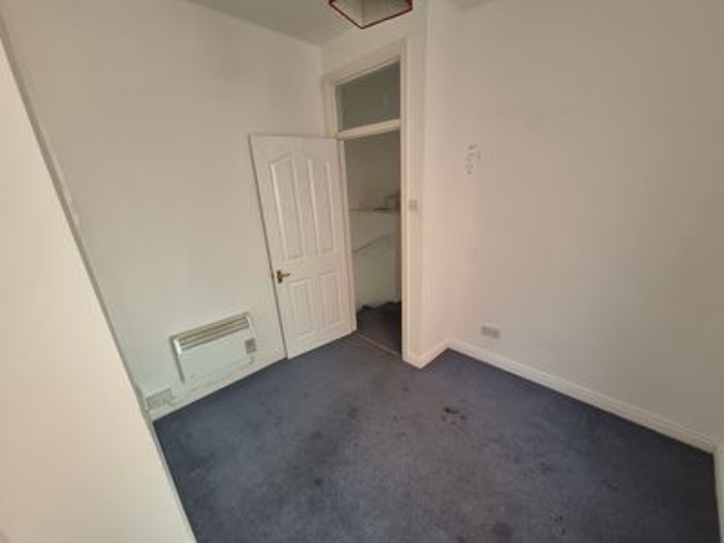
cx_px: 362
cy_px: 272
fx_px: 272
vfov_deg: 89.9
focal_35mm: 13
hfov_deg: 106.2
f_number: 2.2
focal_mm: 1.74
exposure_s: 1/50
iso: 320
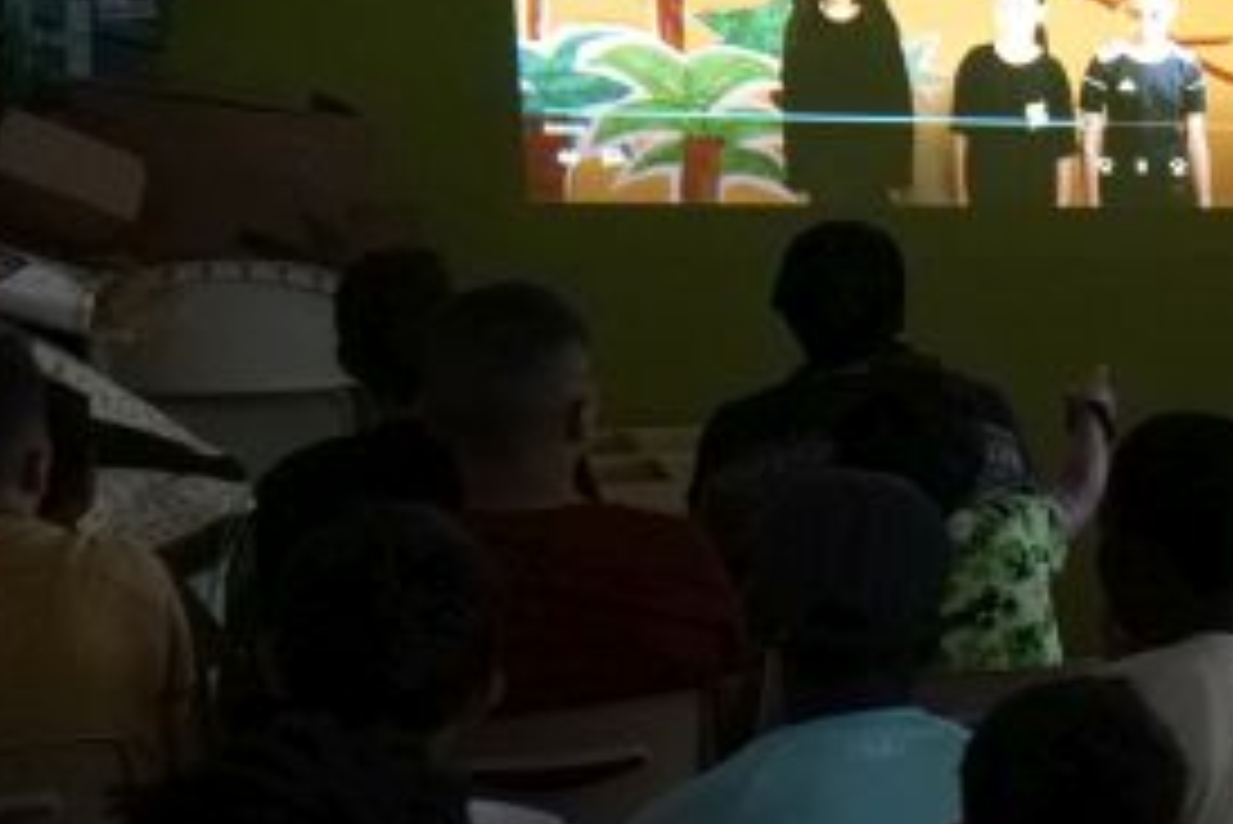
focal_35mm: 84
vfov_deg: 16.2
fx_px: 2878
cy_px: 653
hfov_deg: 20.1
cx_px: 1948
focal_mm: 24
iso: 6400
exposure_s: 1/40
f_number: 3.8
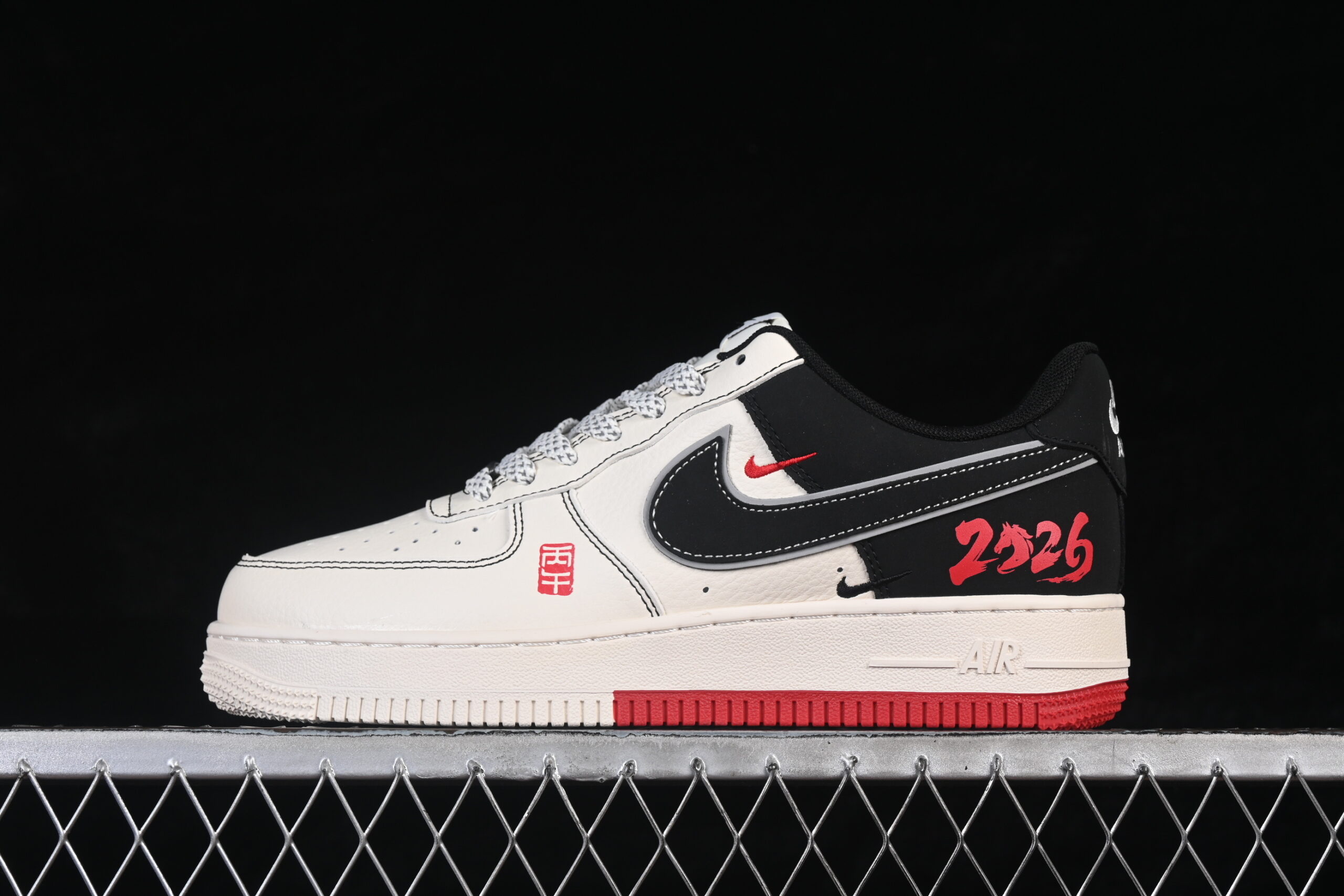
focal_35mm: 75
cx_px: 672
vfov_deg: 18.2
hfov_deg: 27.0
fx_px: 2800
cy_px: 448
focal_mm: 50
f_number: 8
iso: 160
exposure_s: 1/80
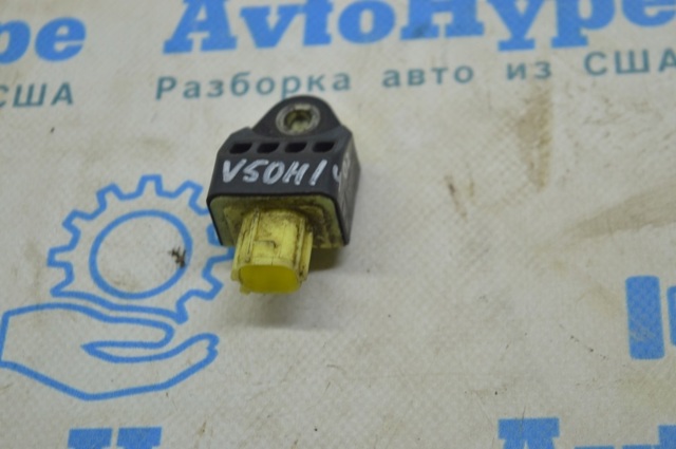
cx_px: 338
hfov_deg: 24.6
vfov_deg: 16.5
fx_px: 1547
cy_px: 224
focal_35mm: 82
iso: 400
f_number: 5.6
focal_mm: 55
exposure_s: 1/40
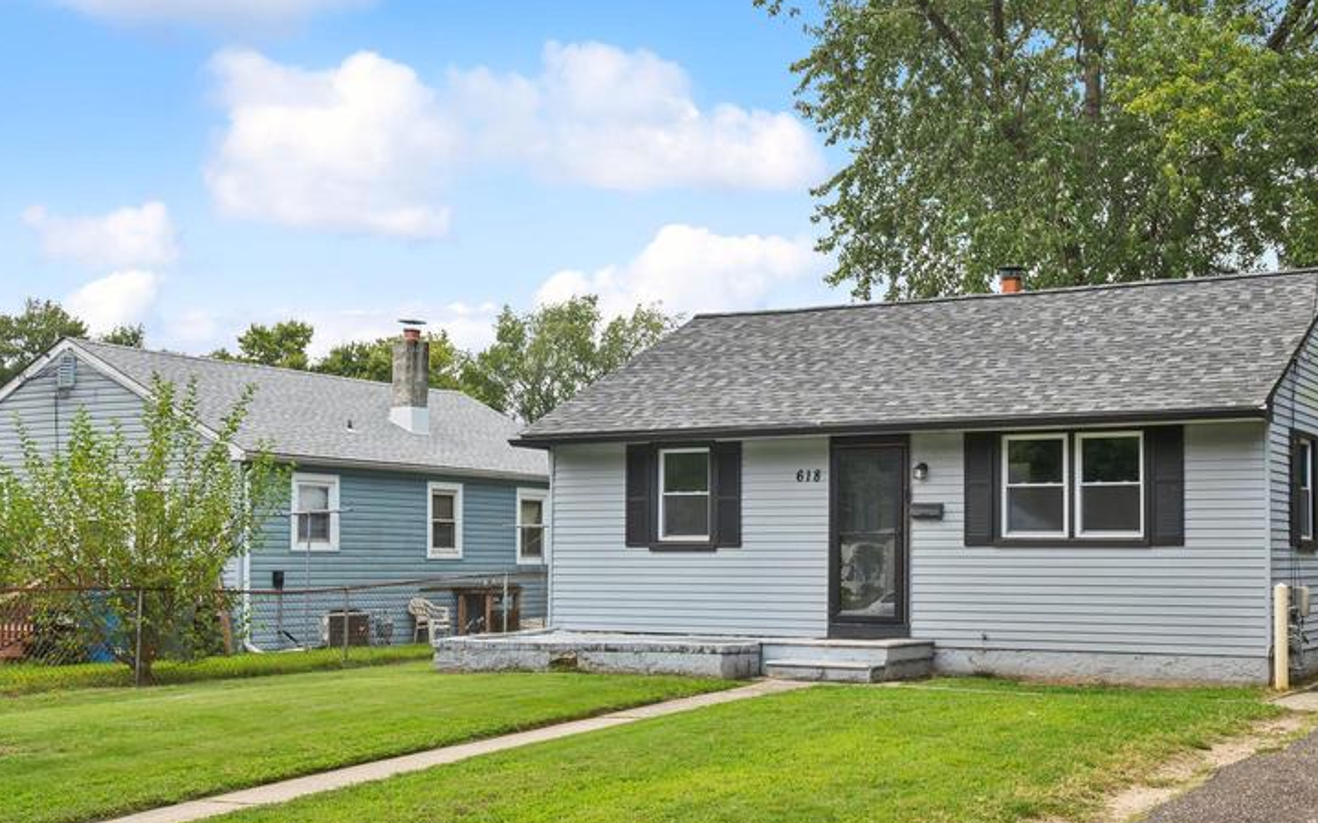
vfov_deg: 28.5
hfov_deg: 43.9
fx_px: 1616
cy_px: 478
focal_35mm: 45
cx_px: 840
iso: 250
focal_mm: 31
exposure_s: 1/25
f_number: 16
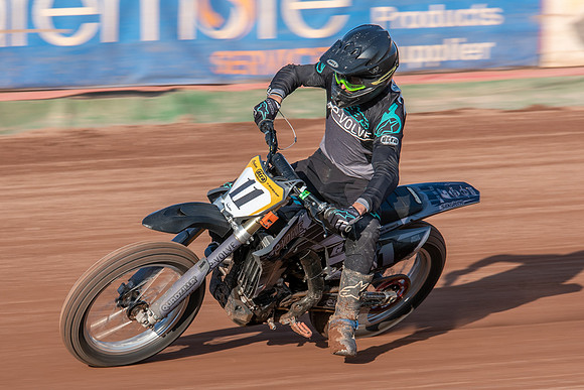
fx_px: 5439
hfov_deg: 6.1
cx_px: 239
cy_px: 236
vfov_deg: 4.1
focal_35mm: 335
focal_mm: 200
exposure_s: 1/200
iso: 140
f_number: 8
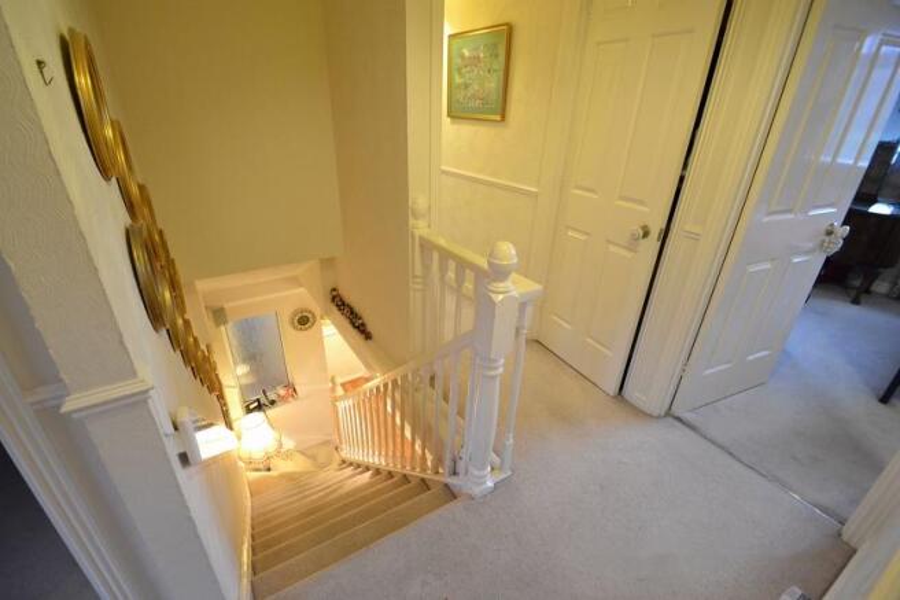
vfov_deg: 77.3
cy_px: 300
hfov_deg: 100.4
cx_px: 450
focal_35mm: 15
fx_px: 375
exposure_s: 1/60
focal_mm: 10
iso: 2500
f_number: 3.5
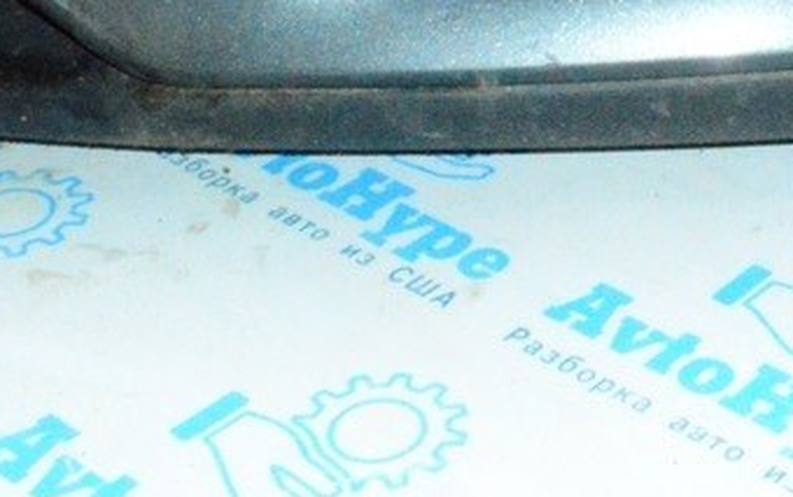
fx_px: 1990
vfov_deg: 13.6
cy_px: -197
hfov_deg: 21.4
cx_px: 865
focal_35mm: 92
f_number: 22
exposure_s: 1/60
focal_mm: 20
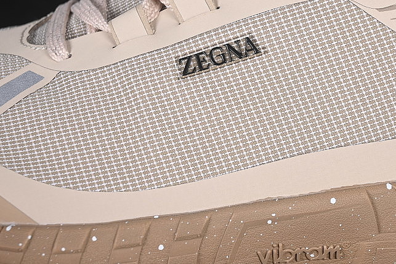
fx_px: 1386
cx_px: 298
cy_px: 92
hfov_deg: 16.2
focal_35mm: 126
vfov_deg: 10.9
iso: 160
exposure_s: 1/80
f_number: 7.1
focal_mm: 50
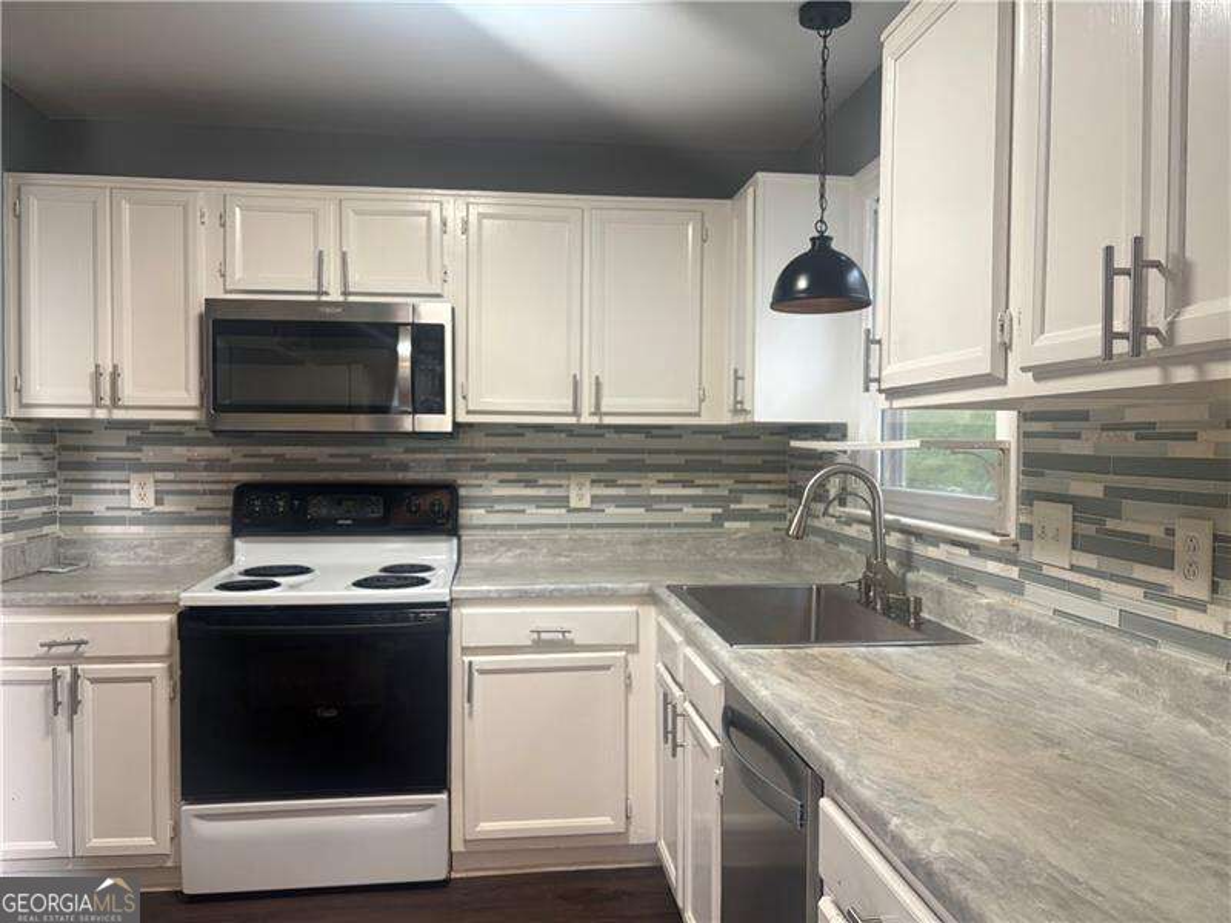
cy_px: 462
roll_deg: -0.6
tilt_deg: -1.3
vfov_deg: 53.1
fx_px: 925
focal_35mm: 26
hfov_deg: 67.3
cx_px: 616
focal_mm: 5.96
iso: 160
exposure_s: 1/60
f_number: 1.6
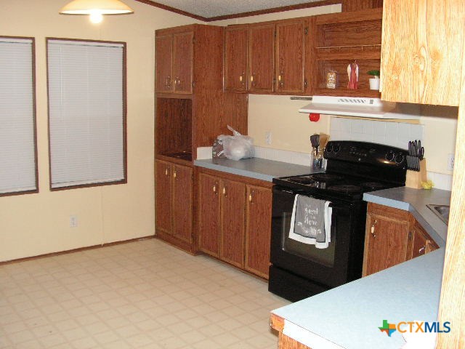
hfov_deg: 51.4
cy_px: 174
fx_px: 484
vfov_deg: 39.7
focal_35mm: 36
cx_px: 232
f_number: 3.2
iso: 160
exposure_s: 1/40
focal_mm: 6
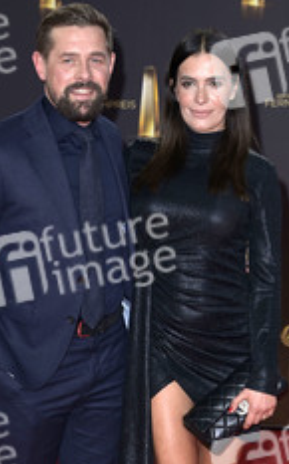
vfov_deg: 16.5
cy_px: 360
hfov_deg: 10.4
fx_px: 1593
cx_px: 132
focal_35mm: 126
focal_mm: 72
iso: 800
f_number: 6.3
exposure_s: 1/250
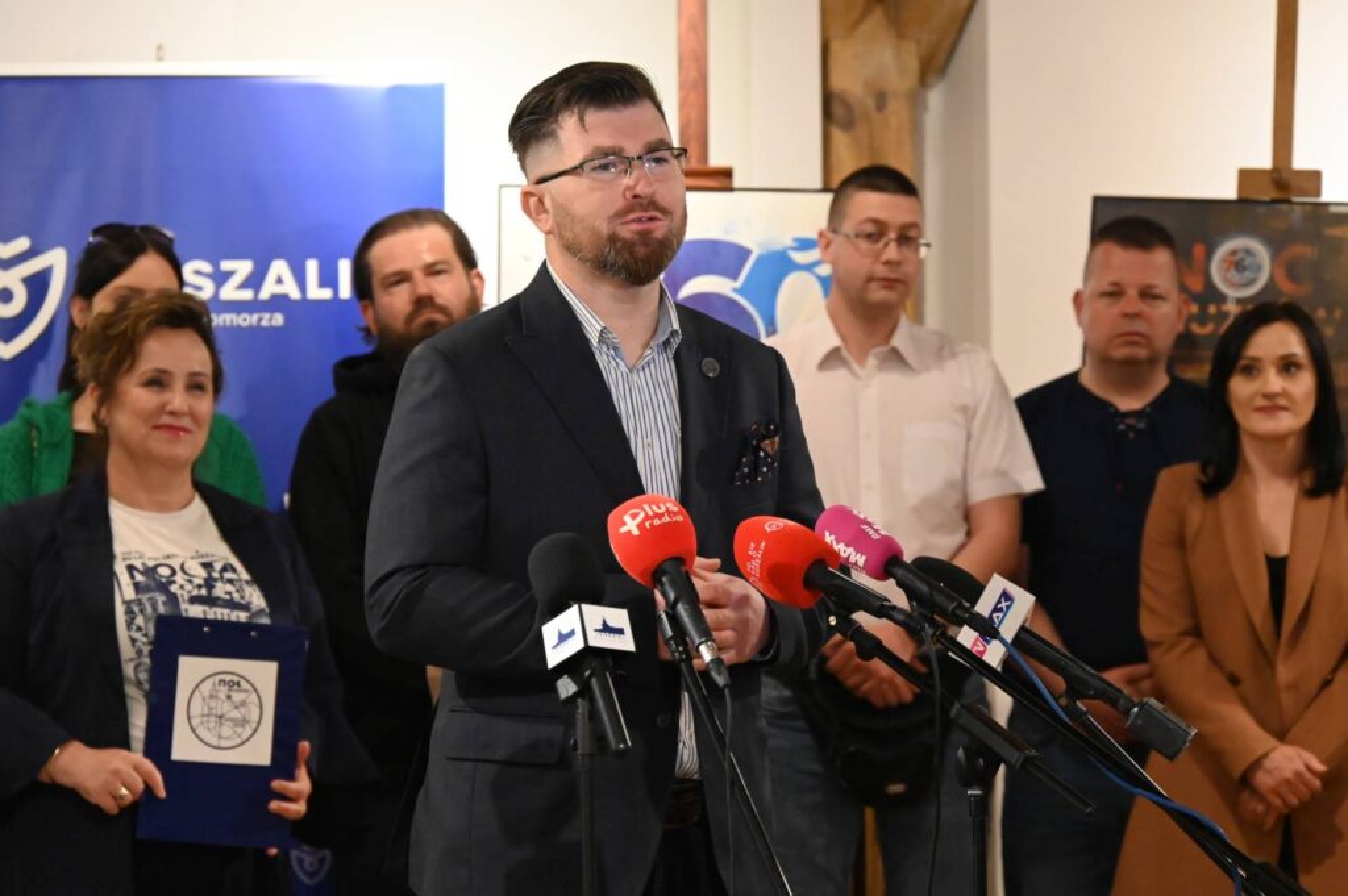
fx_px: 4864
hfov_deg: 15.8
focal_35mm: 130
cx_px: 674
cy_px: 448
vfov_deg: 10.5
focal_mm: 130
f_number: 6.3
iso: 12800
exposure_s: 1/320
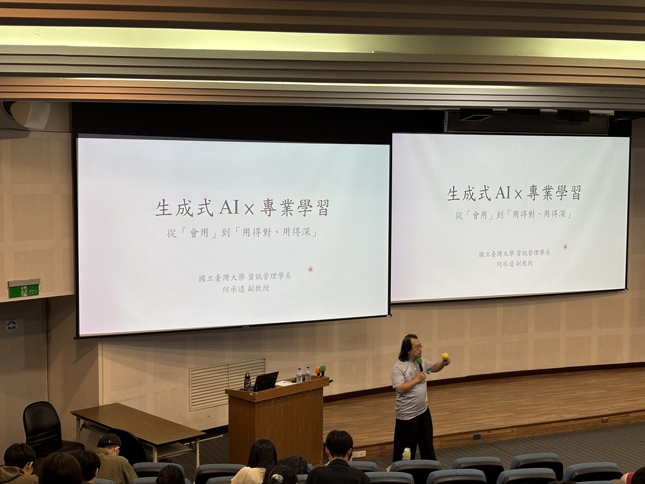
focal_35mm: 52
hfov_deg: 36.8
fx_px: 969
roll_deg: -0.4
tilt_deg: -4.9
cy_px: 242
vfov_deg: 28.0
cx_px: 322
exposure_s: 1/60
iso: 50
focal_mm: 5.96
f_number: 1.6
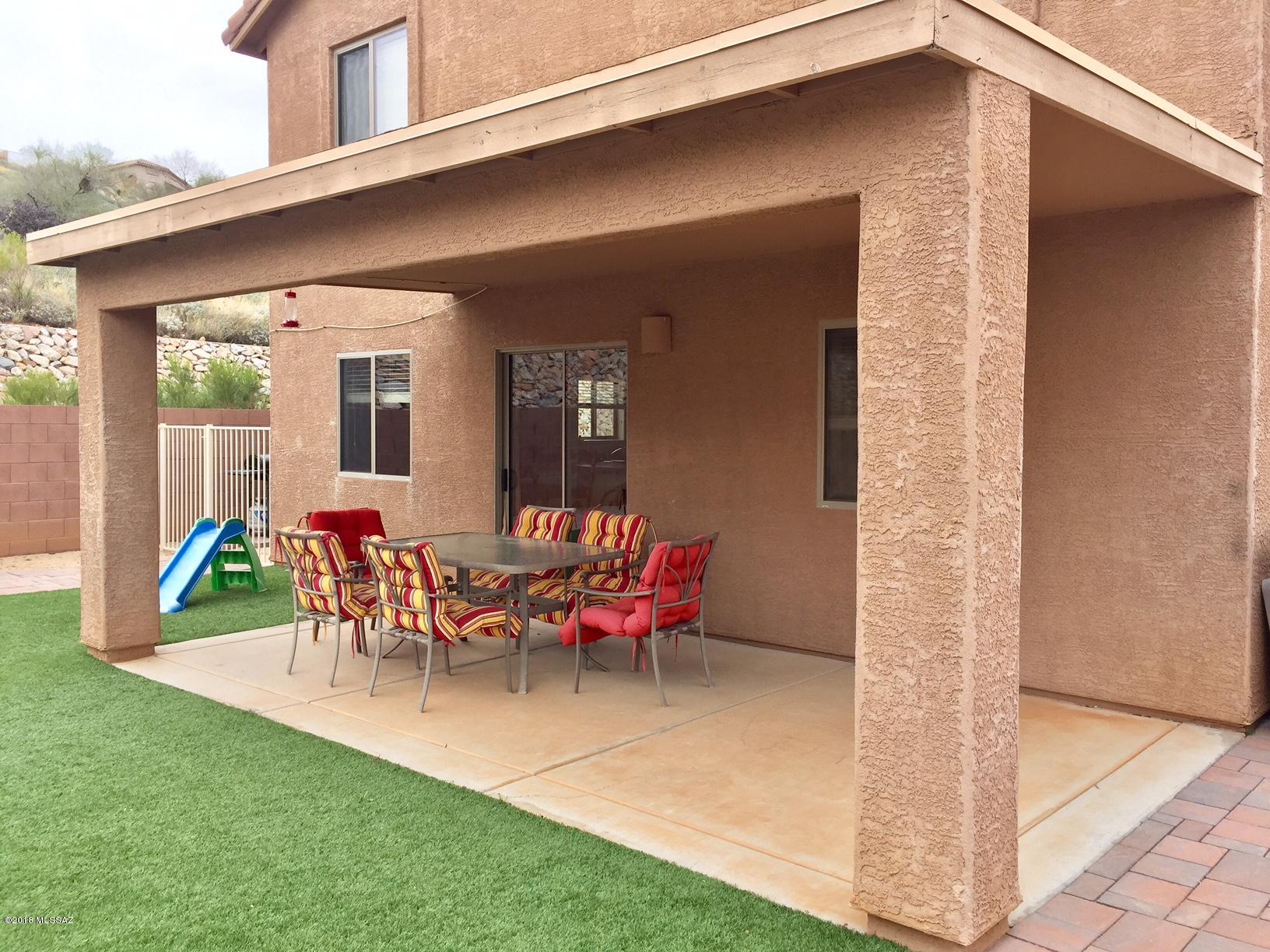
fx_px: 1064
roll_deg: -1.1
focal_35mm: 29
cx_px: 635
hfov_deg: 61.7
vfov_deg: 48.2
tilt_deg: -0.8
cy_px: 476
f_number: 2.2
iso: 32
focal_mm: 4.15
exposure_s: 1/403
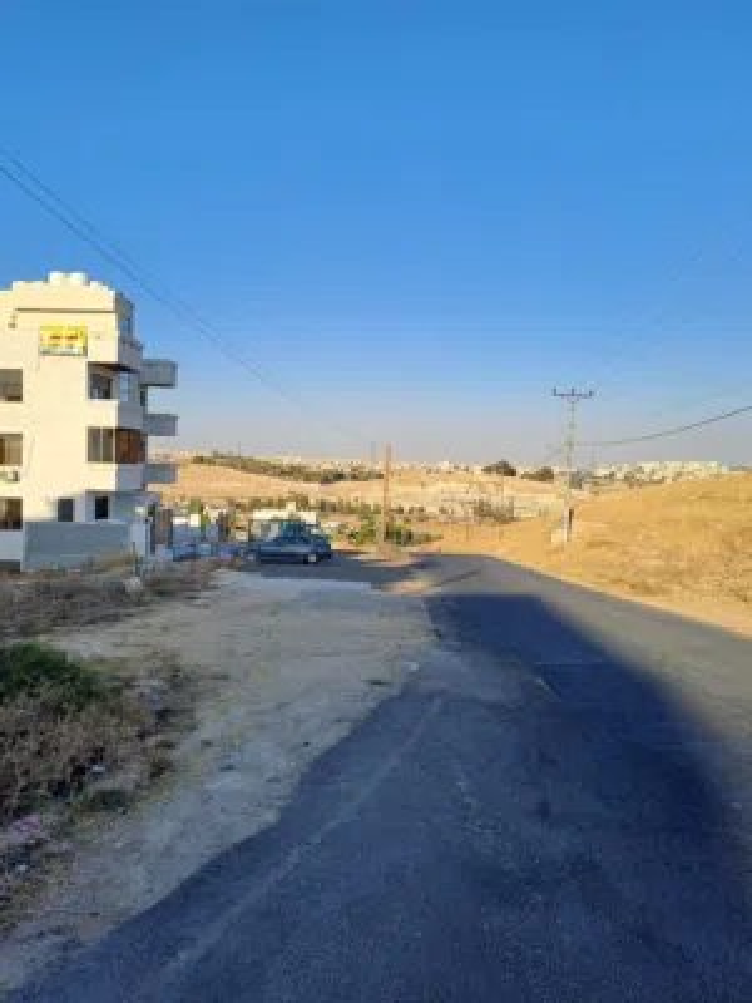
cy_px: 502
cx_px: 376
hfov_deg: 54.9
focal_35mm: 25
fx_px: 724
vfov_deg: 69.4
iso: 32
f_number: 1.8
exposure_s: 1/1325
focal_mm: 4.65
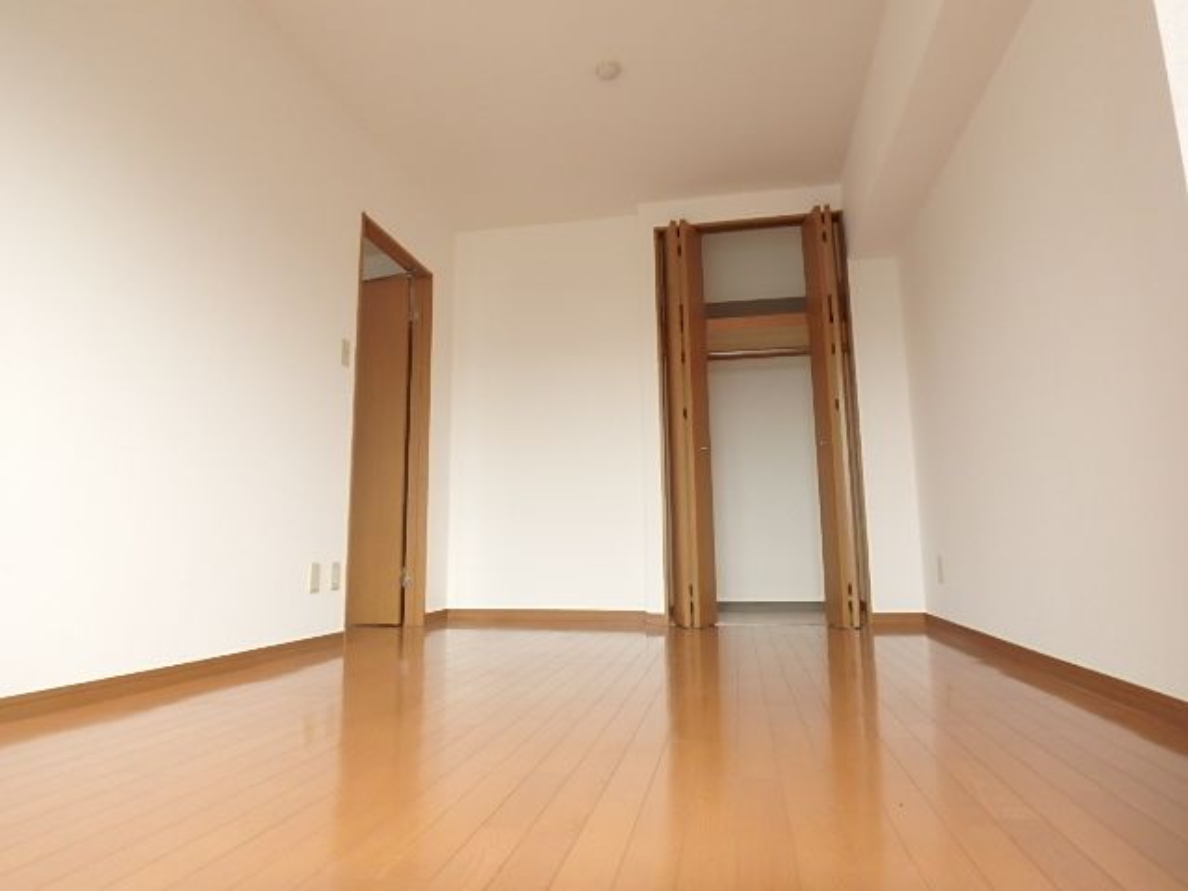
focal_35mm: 21
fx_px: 721
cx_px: 594
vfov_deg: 63.4
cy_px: 446
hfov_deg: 79.0
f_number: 3.5
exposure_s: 1/30
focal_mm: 3.7
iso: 320
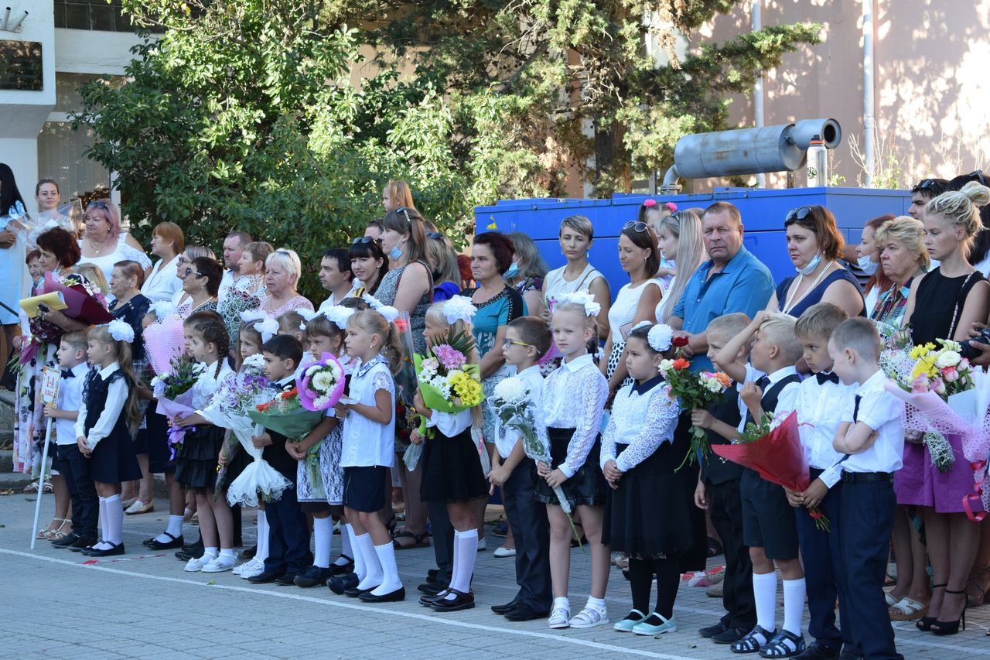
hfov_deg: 24.6
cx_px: 495
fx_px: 2268
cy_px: 330
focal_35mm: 82
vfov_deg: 16.5
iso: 400
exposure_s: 1/200
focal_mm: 55
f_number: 7.1
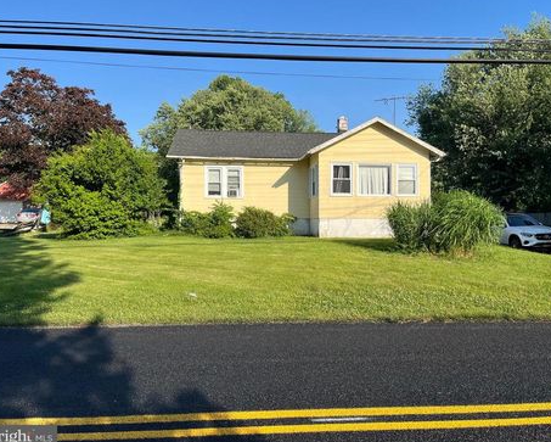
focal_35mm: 28
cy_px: 221
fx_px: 457
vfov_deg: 51.6
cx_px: 287
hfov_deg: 62.2
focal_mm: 5.1
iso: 50
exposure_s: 1/2513
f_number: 1.6
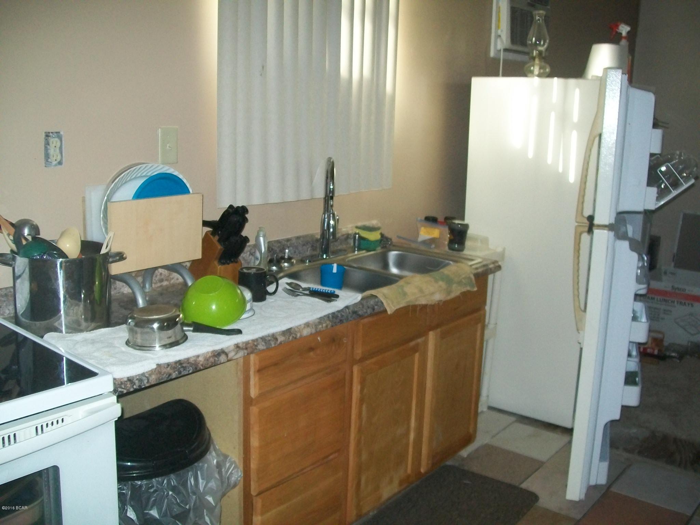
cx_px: 350
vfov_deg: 39.7
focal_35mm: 36
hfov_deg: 51.4
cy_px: 262
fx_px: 728
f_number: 2.7
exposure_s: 1/60
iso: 160
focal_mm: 6
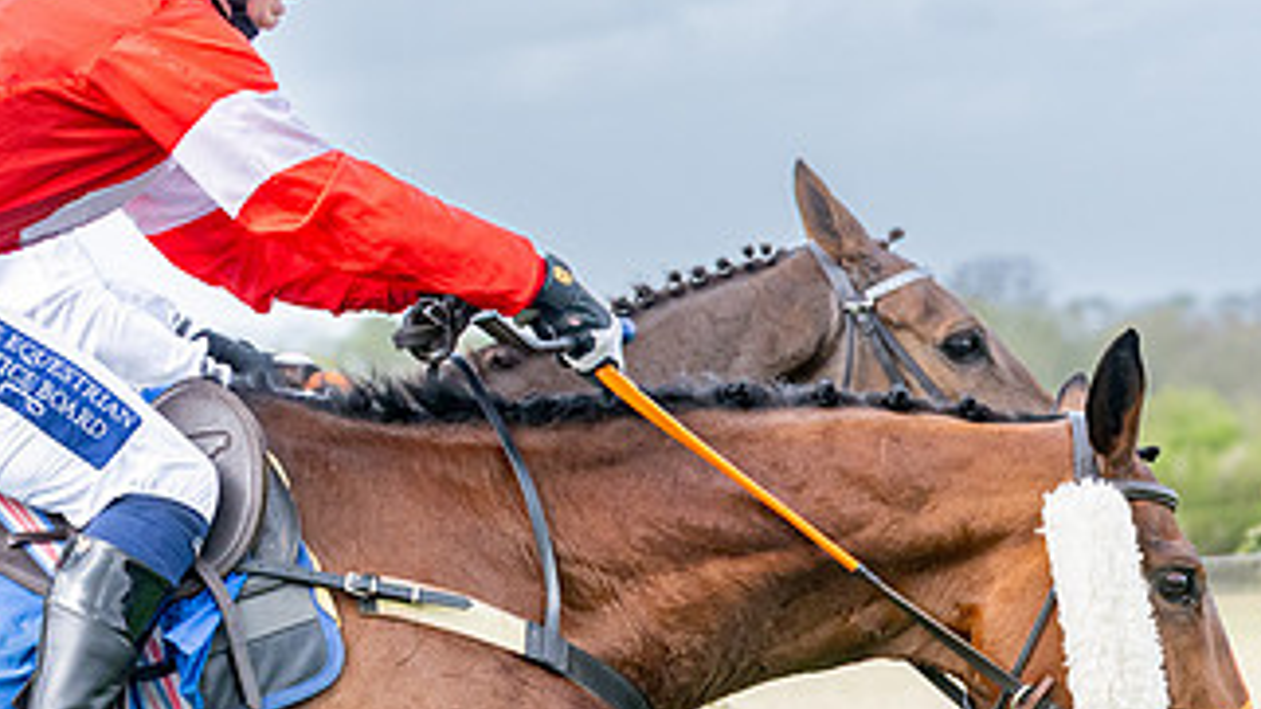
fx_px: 7723
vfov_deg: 5.2
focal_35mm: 231
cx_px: 613
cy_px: 701
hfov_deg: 9.3
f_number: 4
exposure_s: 1/1600
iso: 400
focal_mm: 70
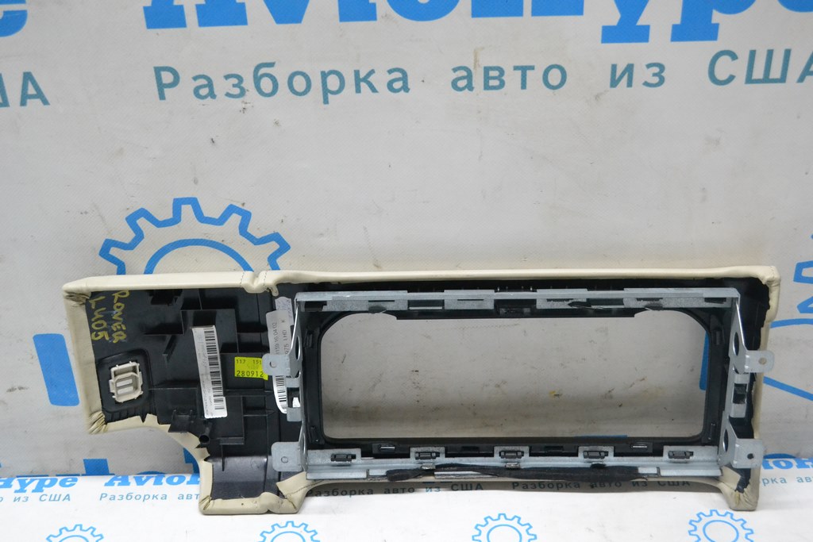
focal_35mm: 48
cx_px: 406
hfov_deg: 41.1
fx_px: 1084
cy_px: 271
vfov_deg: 28.1
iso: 3200
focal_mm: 32
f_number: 4.8
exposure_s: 1/320
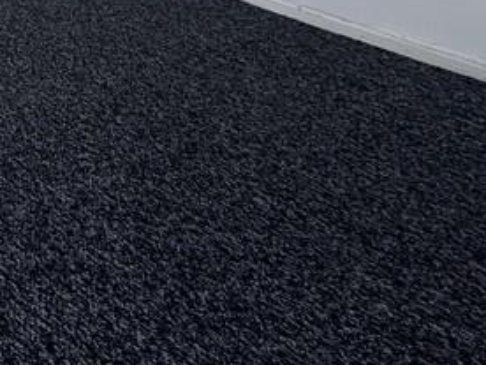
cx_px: -169
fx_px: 730
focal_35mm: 52
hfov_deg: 28.9
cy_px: -247
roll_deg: -0.2
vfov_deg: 21.3
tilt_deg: -2.4
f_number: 2.2
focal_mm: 2.22
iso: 50
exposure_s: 1/99
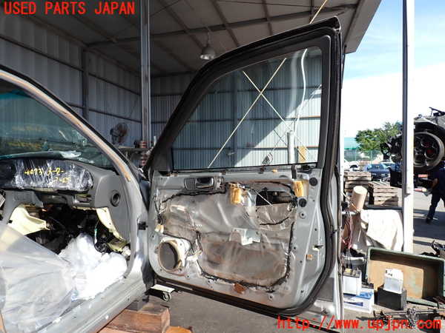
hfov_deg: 69.4
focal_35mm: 25
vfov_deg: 54.9
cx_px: 222
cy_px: 166
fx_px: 321
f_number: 2.8
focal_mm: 4.5
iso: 100
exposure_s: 1/500
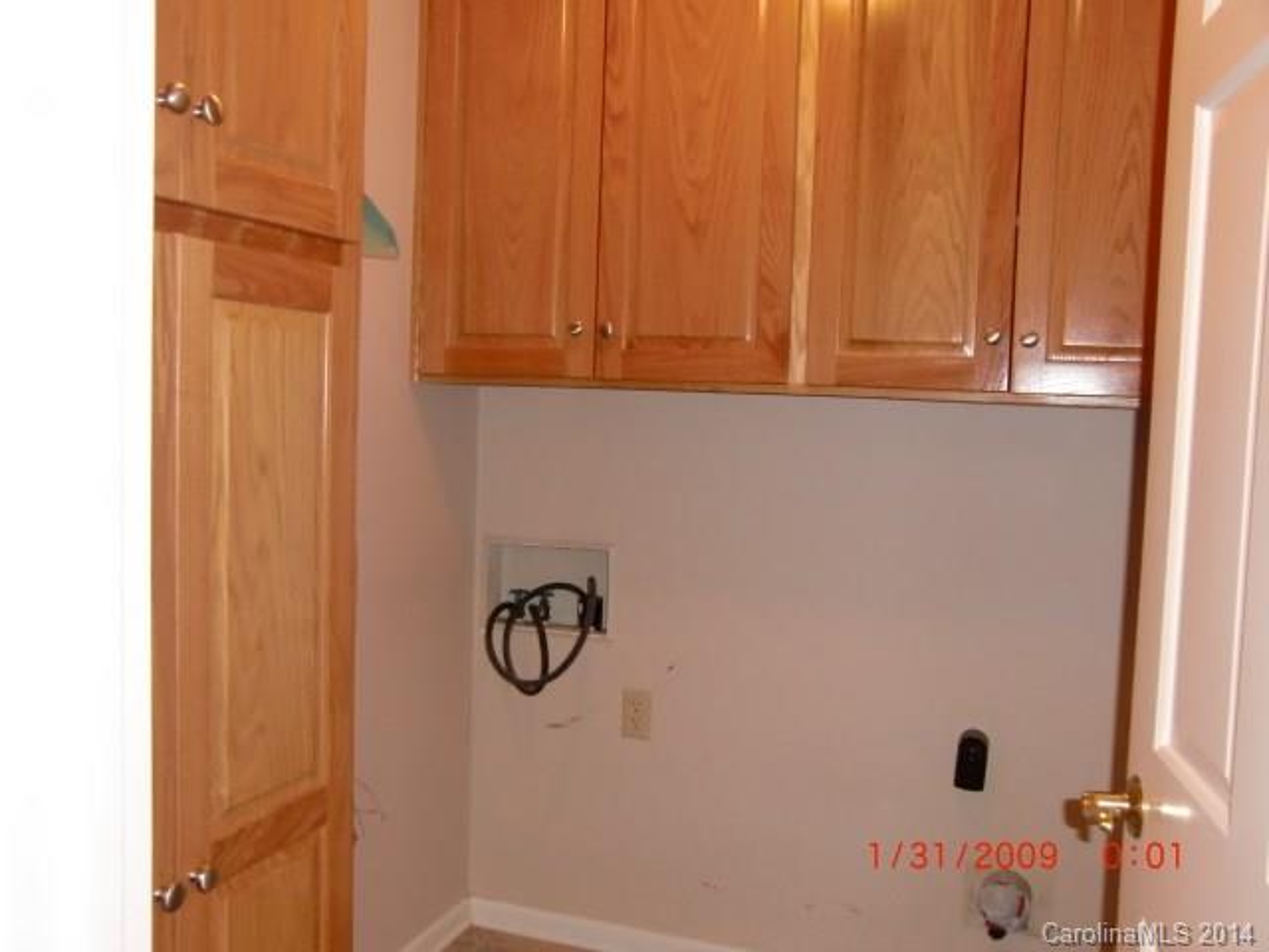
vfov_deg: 48.2
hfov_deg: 61.7
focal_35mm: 29
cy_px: 476
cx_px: 634
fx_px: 1063
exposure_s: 1/25
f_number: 3.5
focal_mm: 5.2
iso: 400
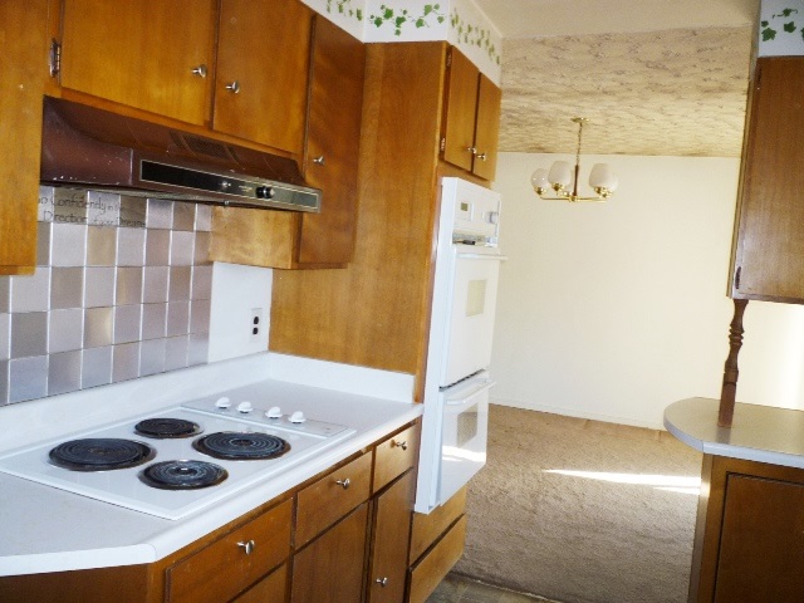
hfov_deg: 61.7
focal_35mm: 29
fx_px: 674
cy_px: 302
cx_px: 402
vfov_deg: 48.2
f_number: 3.3
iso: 100
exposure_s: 1/30
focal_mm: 5.2
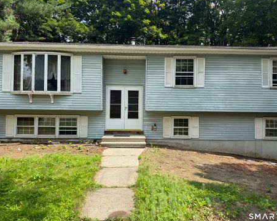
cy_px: 107
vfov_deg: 54.9
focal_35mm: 26
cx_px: 141
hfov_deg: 66.1
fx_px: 213
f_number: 1.78
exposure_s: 1/1949
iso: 80
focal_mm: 6.76
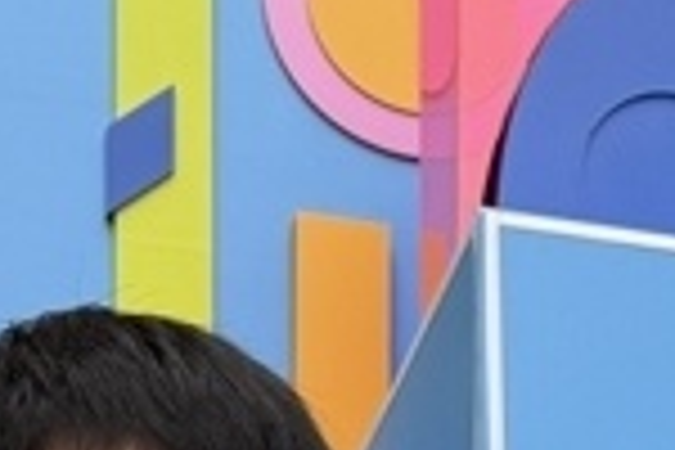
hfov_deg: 12.8
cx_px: 1066
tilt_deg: +3.7
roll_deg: +1.9
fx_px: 2812
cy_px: 1289
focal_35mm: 150
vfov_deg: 8.0
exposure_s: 1/438
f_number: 1.78
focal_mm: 6.76
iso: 80
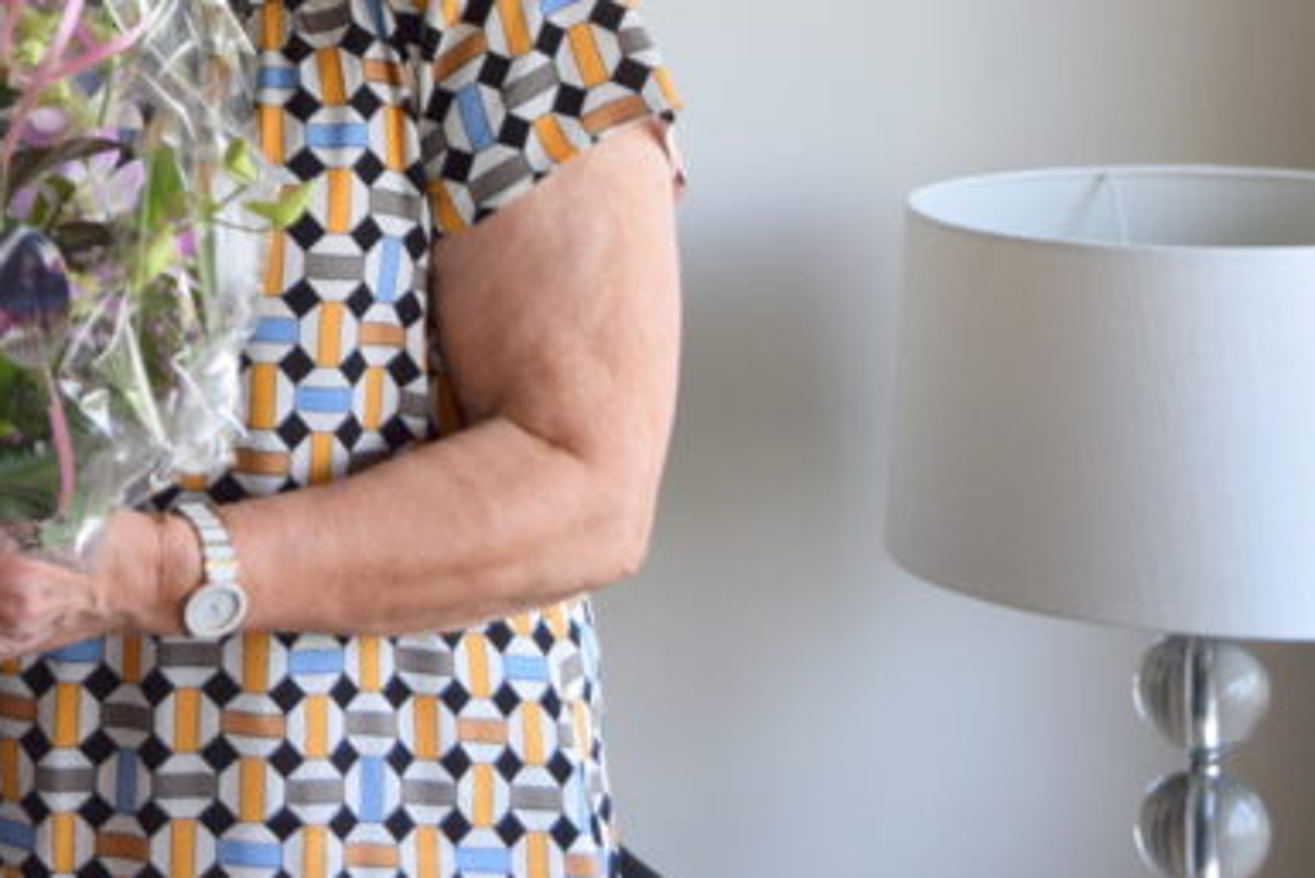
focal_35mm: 105
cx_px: -386
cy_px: -255
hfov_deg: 18.1
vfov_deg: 12.6
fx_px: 3848
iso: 400
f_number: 4
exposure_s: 1/60
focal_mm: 27
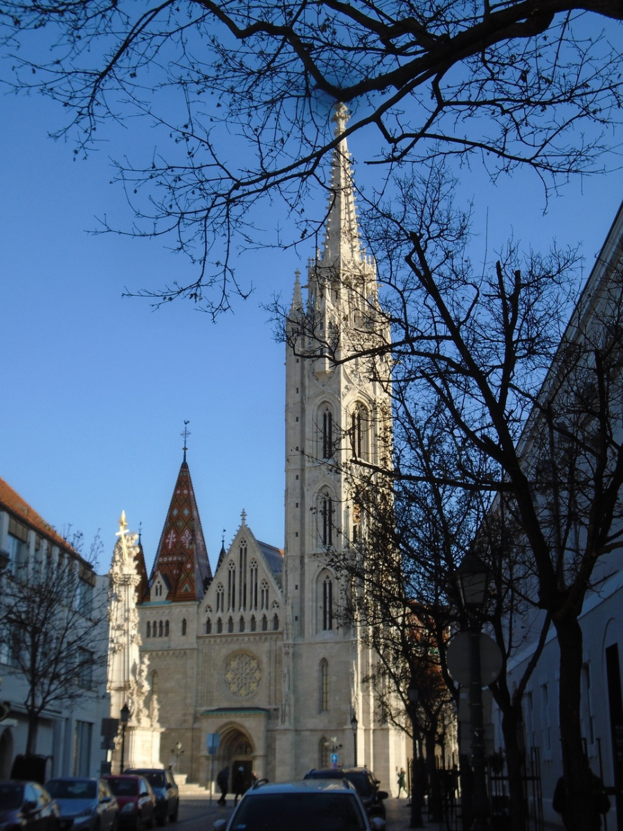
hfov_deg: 29.7
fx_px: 1176
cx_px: 312
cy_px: 416
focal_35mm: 49
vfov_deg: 38.9
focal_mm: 8.7
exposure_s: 1/500
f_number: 4.5
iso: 100
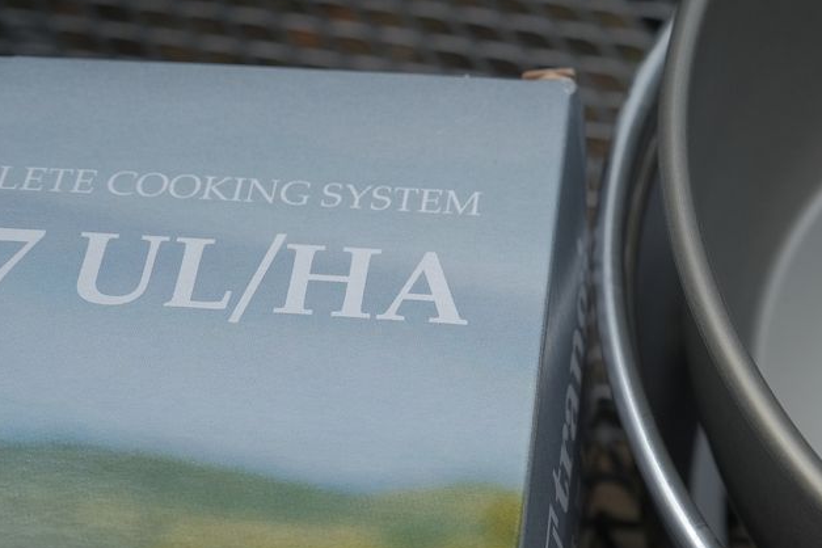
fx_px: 1530
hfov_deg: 28.6
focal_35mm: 67
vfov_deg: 20.2
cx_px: 780
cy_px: 399
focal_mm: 23
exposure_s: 1/500
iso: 400
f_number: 5
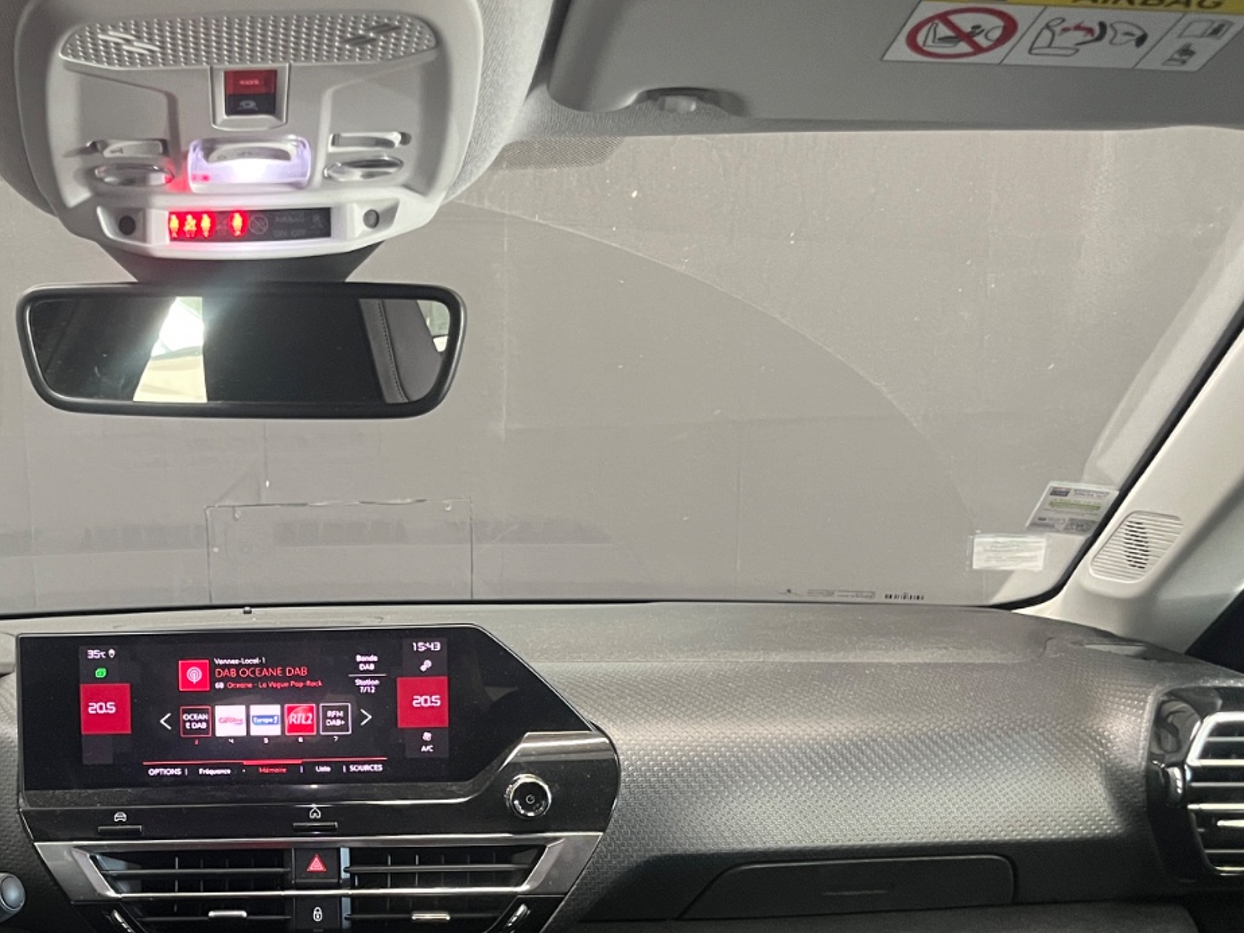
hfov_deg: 40.6
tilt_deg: -11.9
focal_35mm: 45
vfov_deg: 31.4
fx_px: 1617
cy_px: 738
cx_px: 283
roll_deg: +2.0
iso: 640
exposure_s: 1/33
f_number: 1.6
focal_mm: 5.1
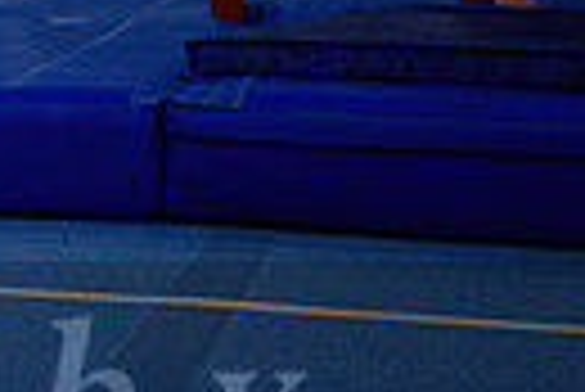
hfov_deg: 11.9
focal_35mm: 152
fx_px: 2473
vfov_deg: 8.8
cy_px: -205
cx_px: -616
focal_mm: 34
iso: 1600
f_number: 2.8
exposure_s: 1/800
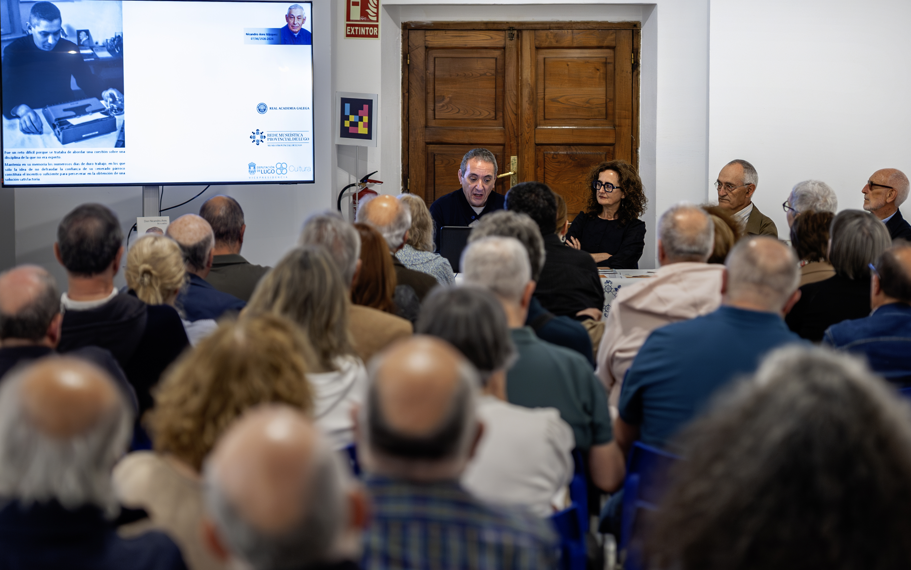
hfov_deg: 21.6
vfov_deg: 13.6
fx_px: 2384
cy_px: 304
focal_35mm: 96
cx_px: 459
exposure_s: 1/125
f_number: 2.8
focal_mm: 92
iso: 1600
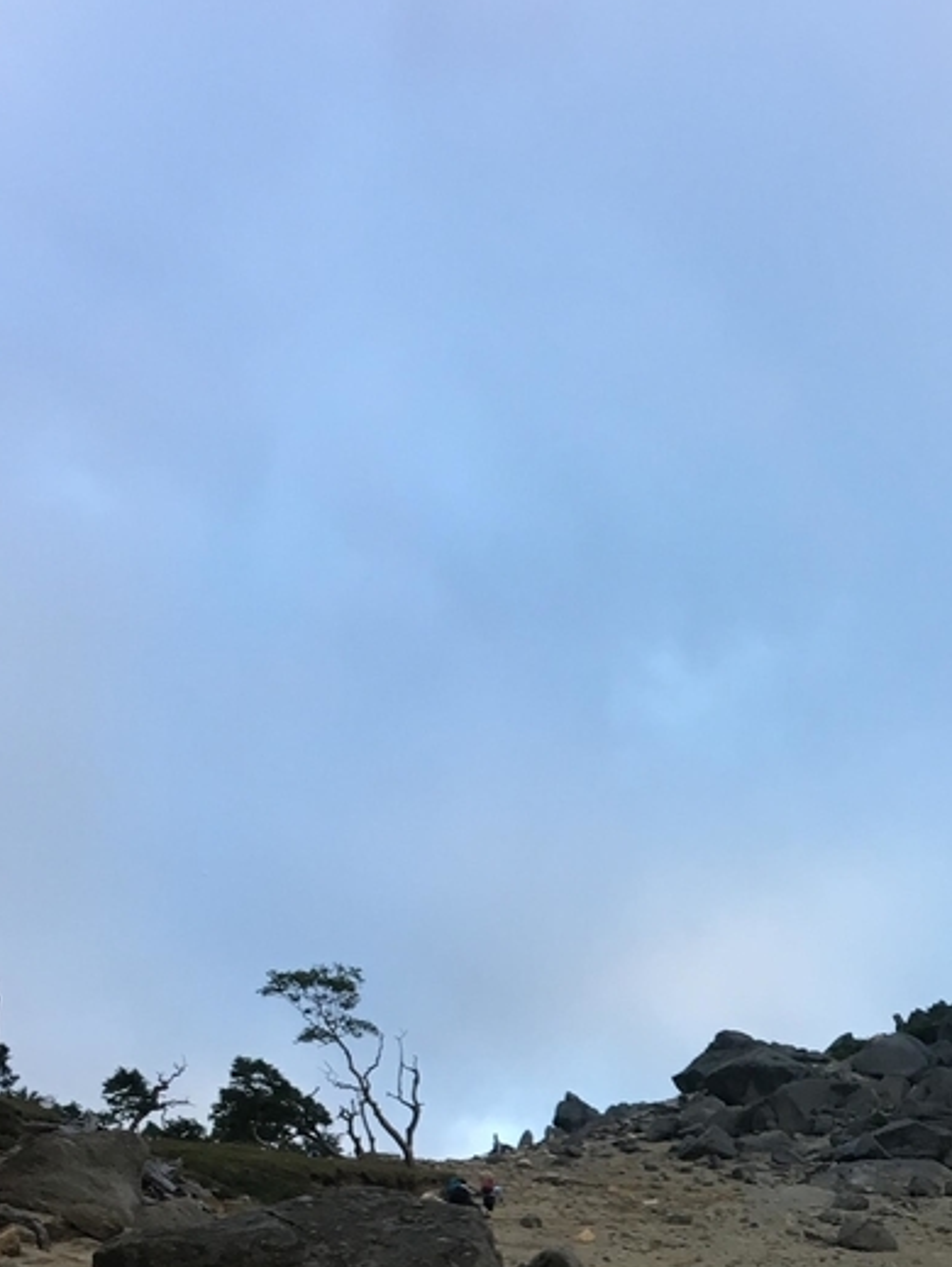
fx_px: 2454
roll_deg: +2.1
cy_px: 1289
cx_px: 925
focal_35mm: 67
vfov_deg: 27.2
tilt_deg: +24.5
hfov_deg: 21.3
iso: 25
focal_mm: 4.15
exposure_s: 1/30
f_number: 2.2
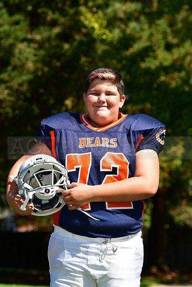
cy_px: 144
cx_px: 96
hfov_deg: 8.7
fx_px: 1259
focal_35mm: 158
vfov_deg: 13.0
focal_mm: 105
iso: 400
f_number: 4.5
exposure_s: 1/2500
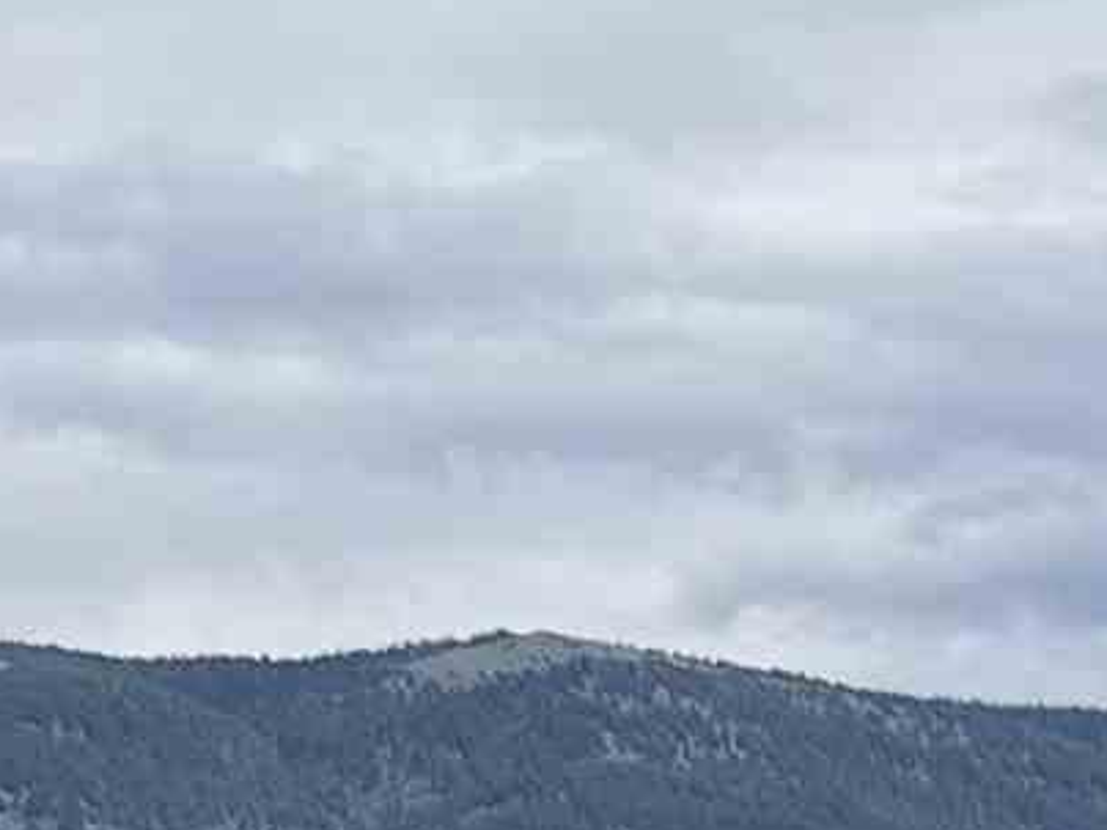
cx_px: 4035
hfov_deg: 8.0
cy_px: 2188
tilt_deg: -5.6
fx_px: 5850
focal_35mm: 183
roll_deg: +2.2
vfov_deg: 7.4
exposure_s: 1/6173
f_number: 1.78
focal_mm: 6.76
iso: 80
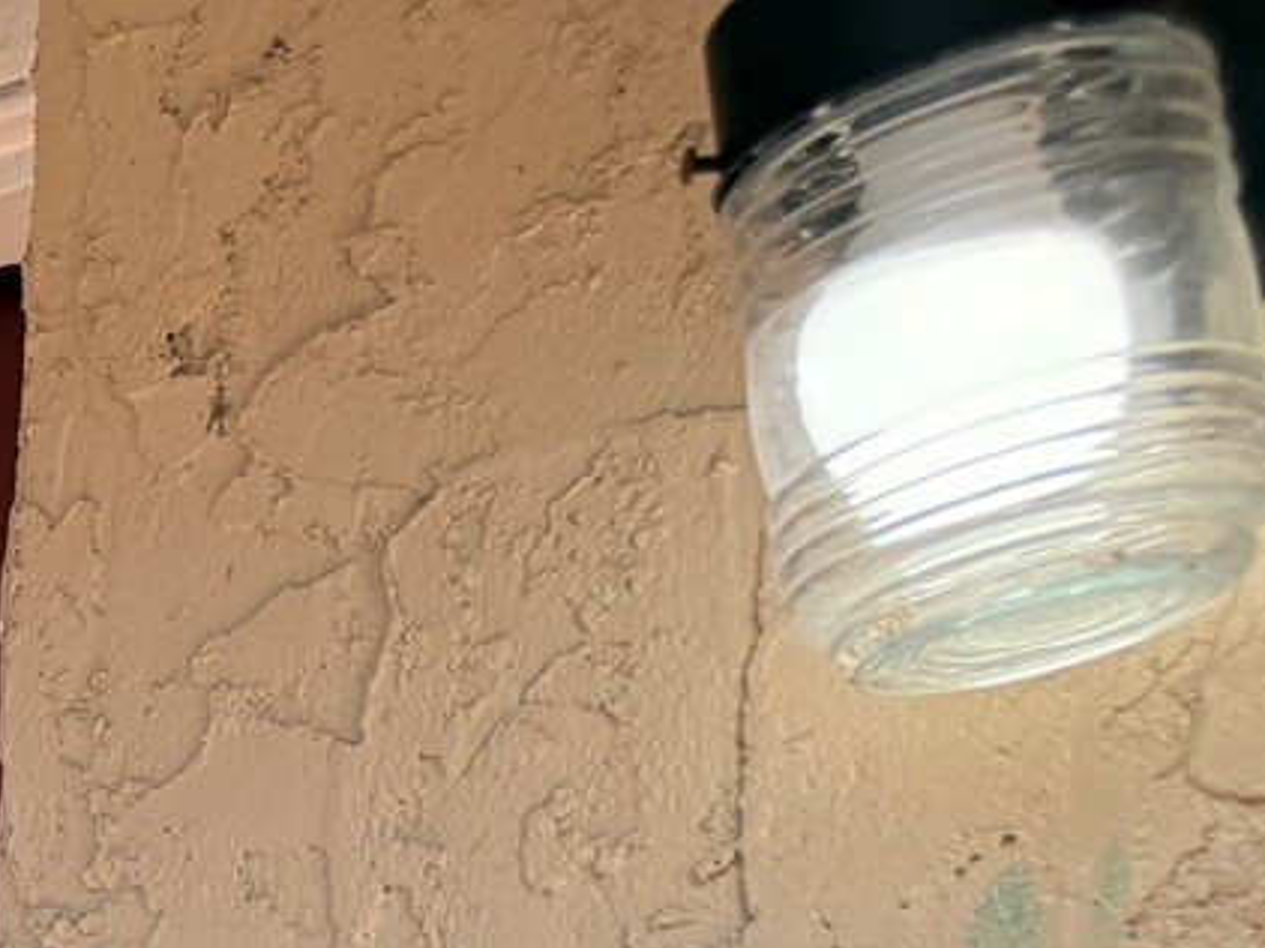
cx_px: -1040
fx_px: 3324
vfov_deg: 14.5
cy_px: 1653
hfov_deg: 17.4
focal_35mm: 91
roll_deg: -1.8
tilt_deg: -5.1
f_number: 1.78
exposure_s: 1/1437
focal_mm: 6.76
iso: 100
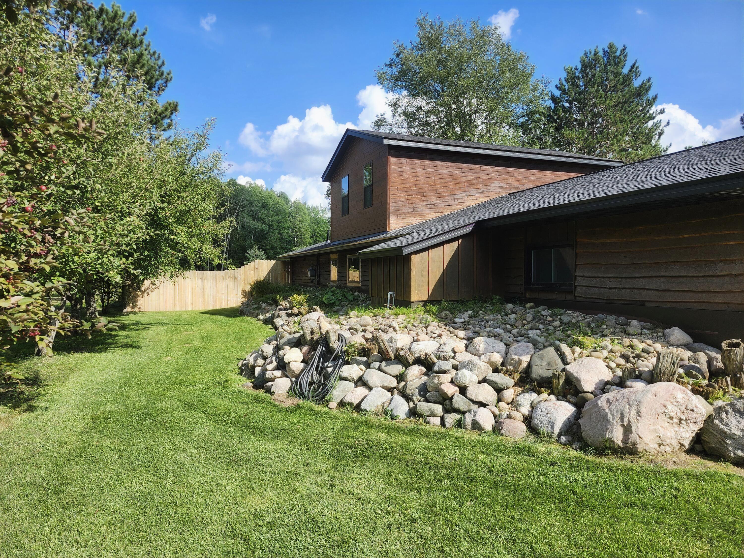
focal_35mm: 23
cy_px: 279
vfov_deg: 58.9
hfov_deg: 73.9
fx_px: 494
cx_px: 372
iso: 25
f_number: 1.8
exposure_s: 1/909
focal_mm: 5.54
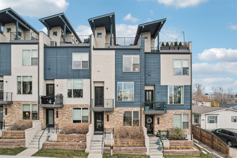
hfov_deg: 78.6
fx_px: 145
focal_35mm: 22
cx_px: 118
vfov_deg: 57.2
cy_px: 79
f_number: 2.8
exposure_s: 1/160
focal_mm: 8.4
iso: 120
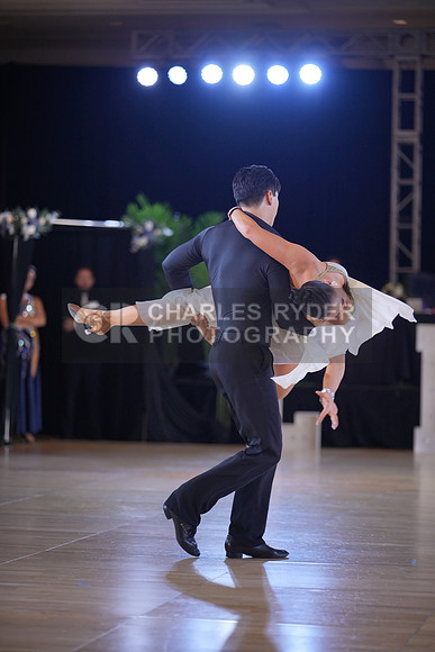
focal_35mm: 111
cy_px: 326
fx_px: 2011
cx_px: 218
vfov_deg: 18.4
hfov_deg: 12.3
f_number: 2
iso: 640
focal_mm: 111
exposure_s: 1/500
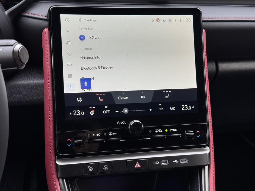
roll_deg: -2.6
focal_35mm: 48
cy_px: 96
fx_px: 354
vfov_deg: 30.3
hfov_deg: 39.7
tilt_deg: -28.5
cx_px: 128
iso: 50
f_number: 1.78
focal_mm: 6.76
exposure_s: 1/131
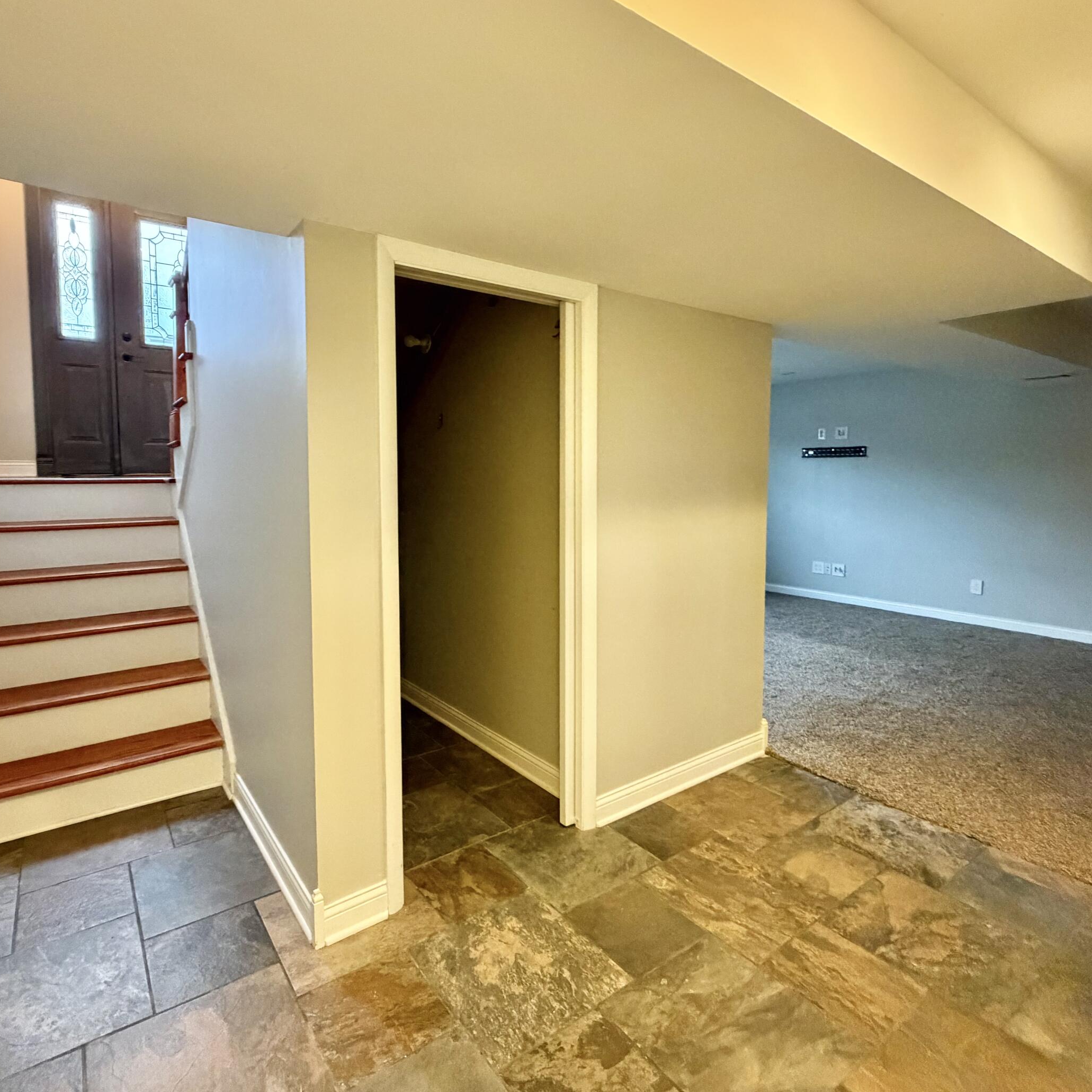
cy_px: 511
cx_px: 498
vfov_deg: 80.6
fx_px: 642
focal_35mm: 18
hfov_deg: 80.5
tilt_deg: -2.5
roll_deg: +0.6
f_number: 2.2
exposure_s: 1/60
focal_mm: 2.22
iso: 800
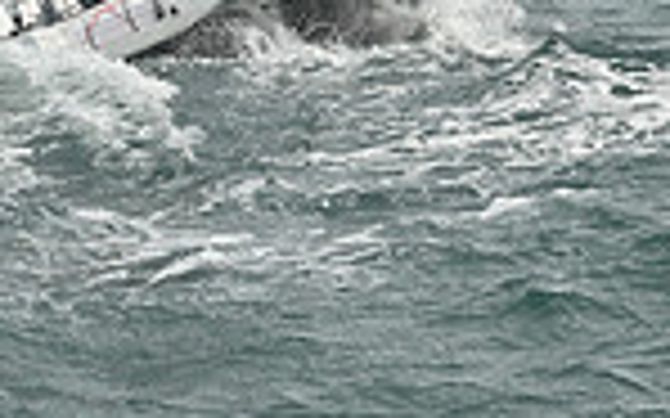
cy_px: -876
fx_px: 5056
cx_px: 56
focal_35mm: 277
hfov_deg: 7.6
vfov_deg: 4.5
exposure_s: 1/1250
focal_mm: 70
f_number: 10
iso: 320
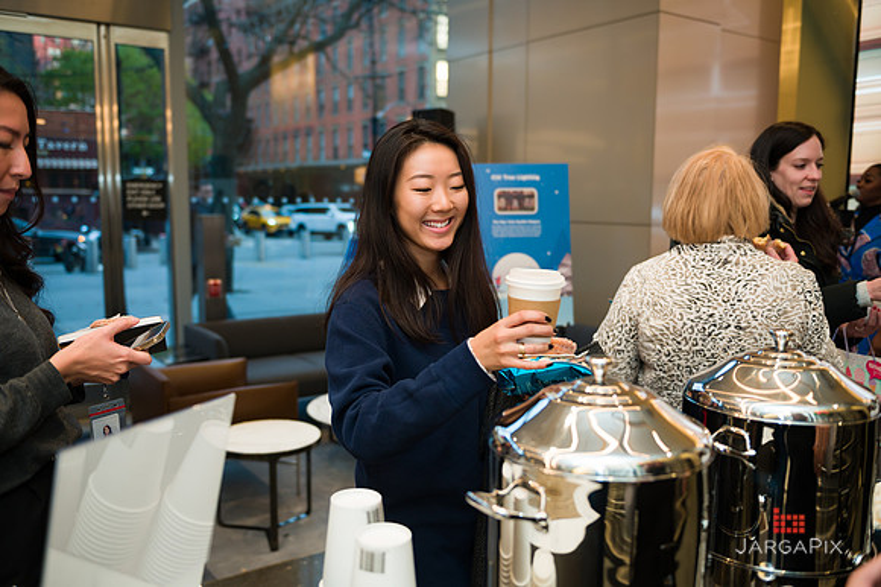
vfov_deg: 41.1
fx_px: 783
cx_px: 440
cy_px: 294
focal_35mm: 32
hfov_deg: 58.7
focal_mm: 32
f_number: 3.2
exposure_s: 1/200
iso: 400
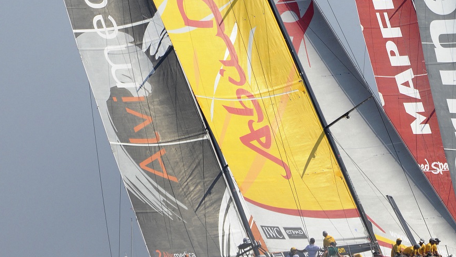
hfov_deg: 4.3
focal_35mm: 504
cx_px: 267
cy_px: -131
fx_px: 6094
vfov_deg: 2.4
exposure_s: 1/3200
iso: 400
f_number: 5.6
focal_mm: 210
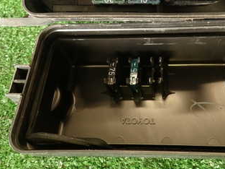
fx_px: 312
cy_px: 24
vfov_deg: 29.2
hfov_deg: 39.1
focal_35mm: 48
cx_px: 155
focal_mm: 4.5
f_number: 2
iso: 200
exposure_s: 1/40
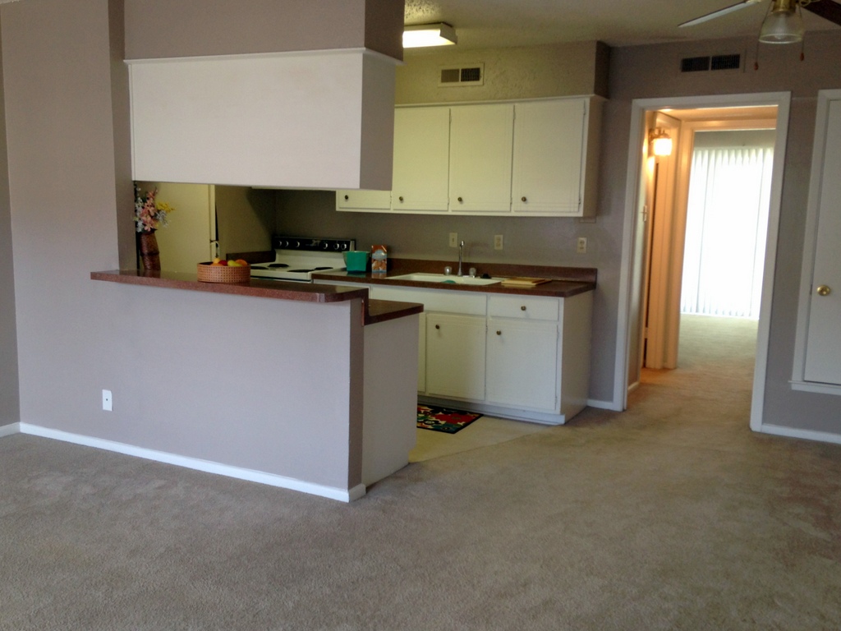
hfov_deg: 55.4
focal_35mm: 33
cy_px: 316
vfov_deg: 42.9
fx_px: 802
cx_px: 420
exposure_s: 1/20
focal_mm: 4.13
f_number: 2.4
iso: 80
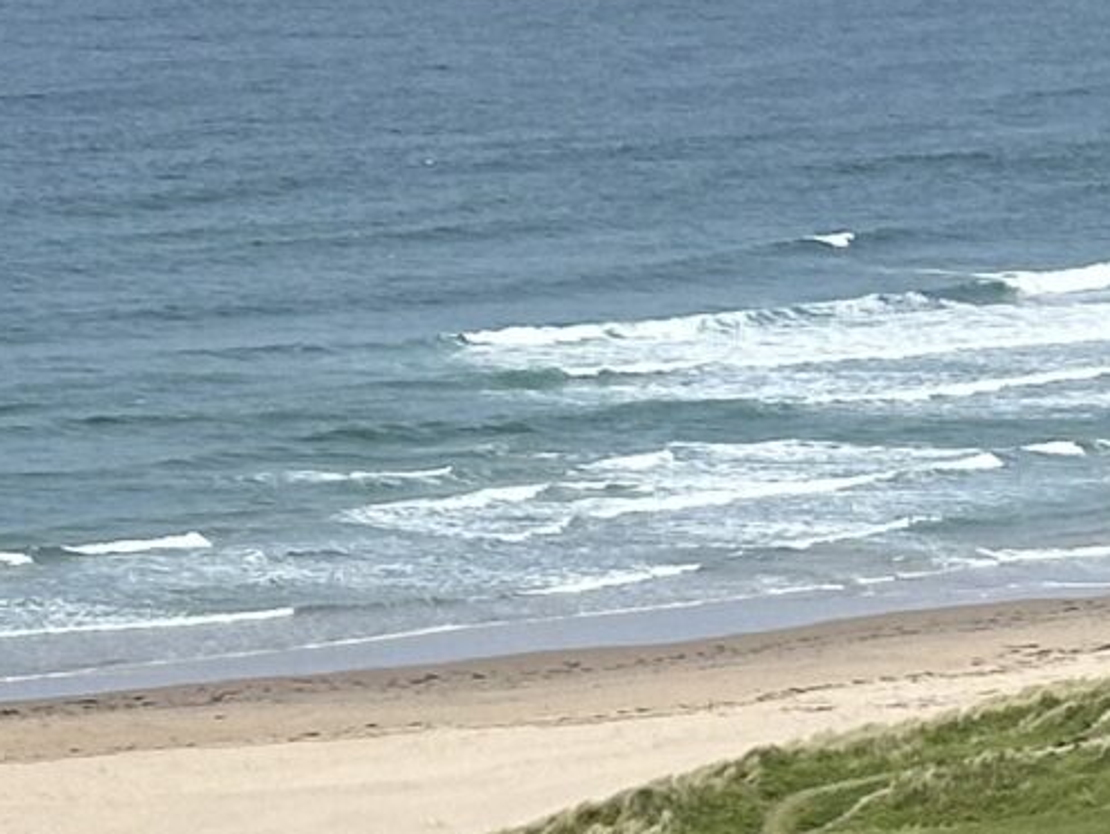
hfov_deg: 7.8
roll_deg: -1.6
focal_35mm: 248
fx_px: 7958
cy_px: 634
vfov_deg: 6.0
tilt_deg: -6.5
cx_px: 1747
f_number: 1.78
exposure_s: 1/4566
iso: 64
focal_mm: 6.86
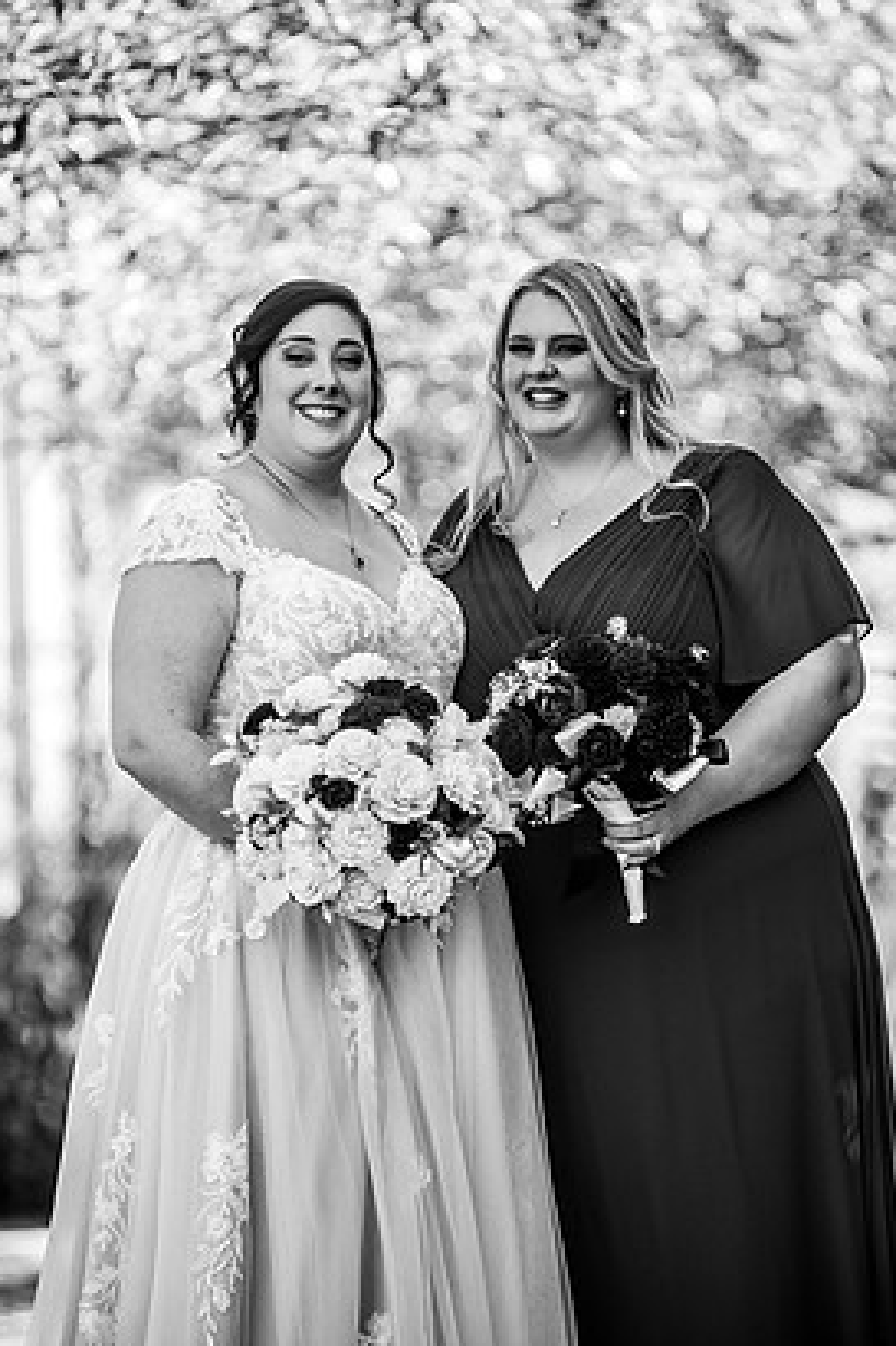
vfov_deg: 10.7
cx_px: 469
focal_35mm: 192
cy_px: 673
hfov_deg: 7.1
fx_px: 7173
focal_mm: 175
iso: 400
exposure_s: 1/1000
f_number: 2.8
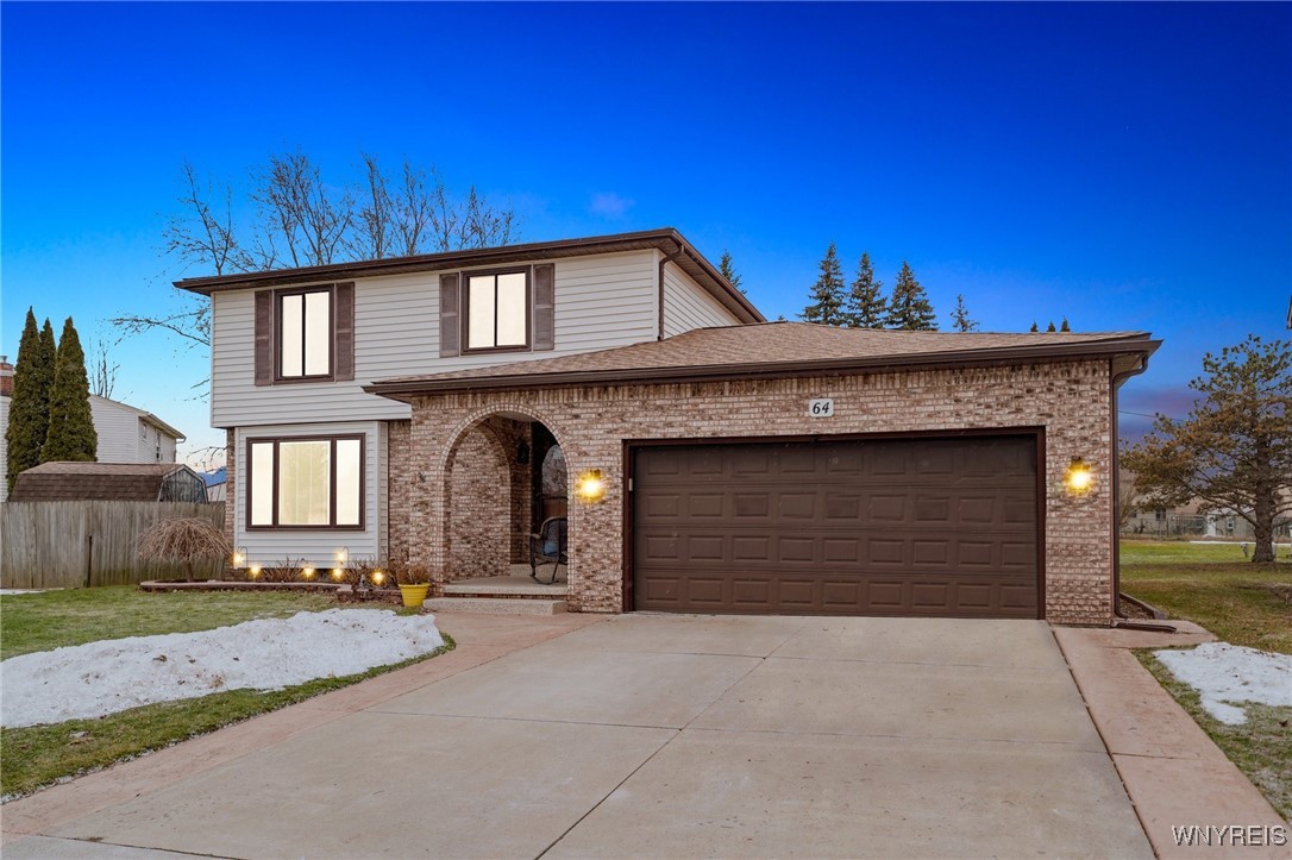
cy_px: 430
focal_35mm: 24
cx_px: 646
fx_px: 861
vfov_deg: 53.1
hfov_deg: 73.8
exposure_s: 1/200
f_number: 3.2
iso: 100
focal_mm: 24
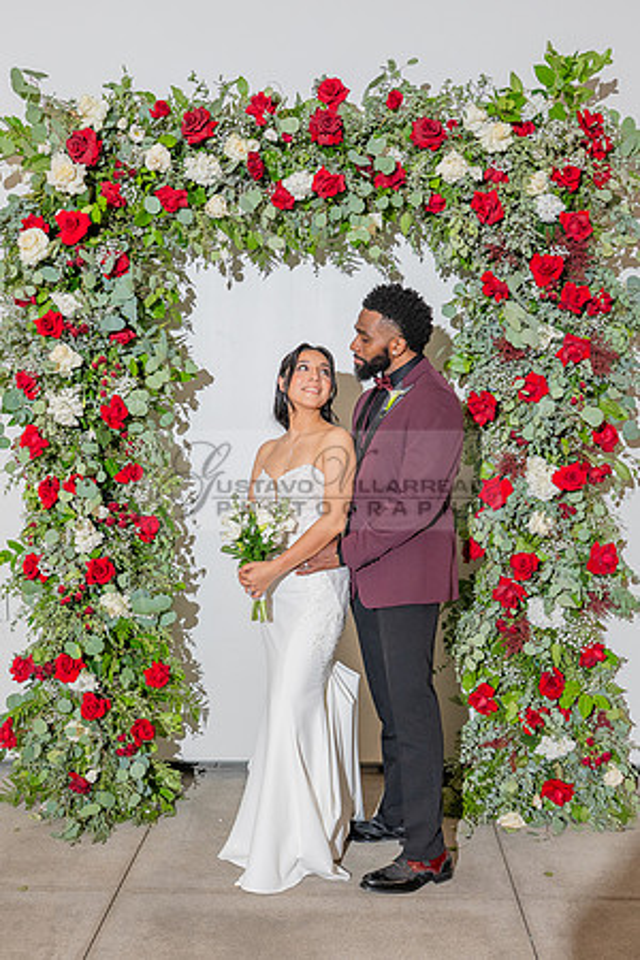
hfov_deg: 30.5
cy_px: 513
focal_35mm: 44
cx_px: 292
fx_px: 1174
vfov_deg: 44.4
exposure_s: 1/200
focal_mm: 27.5
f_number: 4
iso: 800
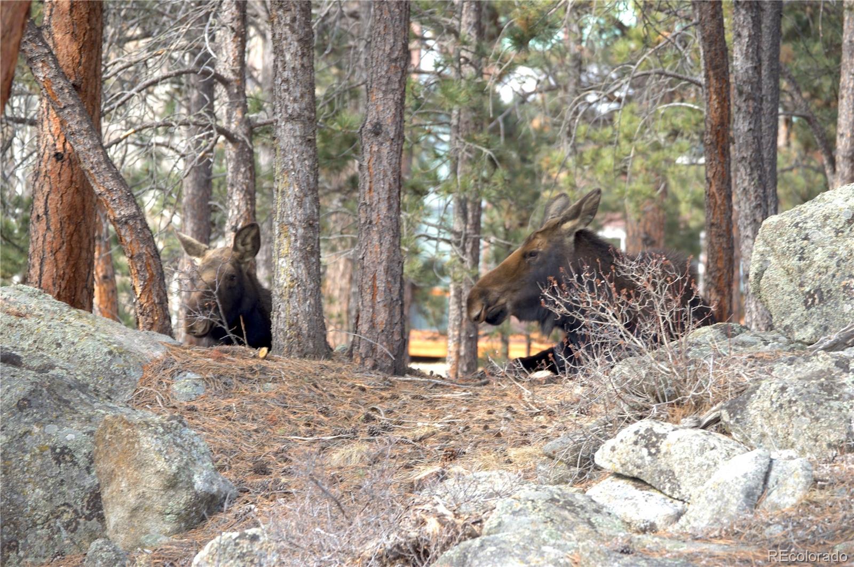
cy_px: 284
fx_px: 4786
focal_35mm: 202
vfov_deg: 6.8
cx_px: 427
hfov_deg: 10.2
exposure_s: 1/60
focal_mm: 135
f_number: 4.5
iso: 100
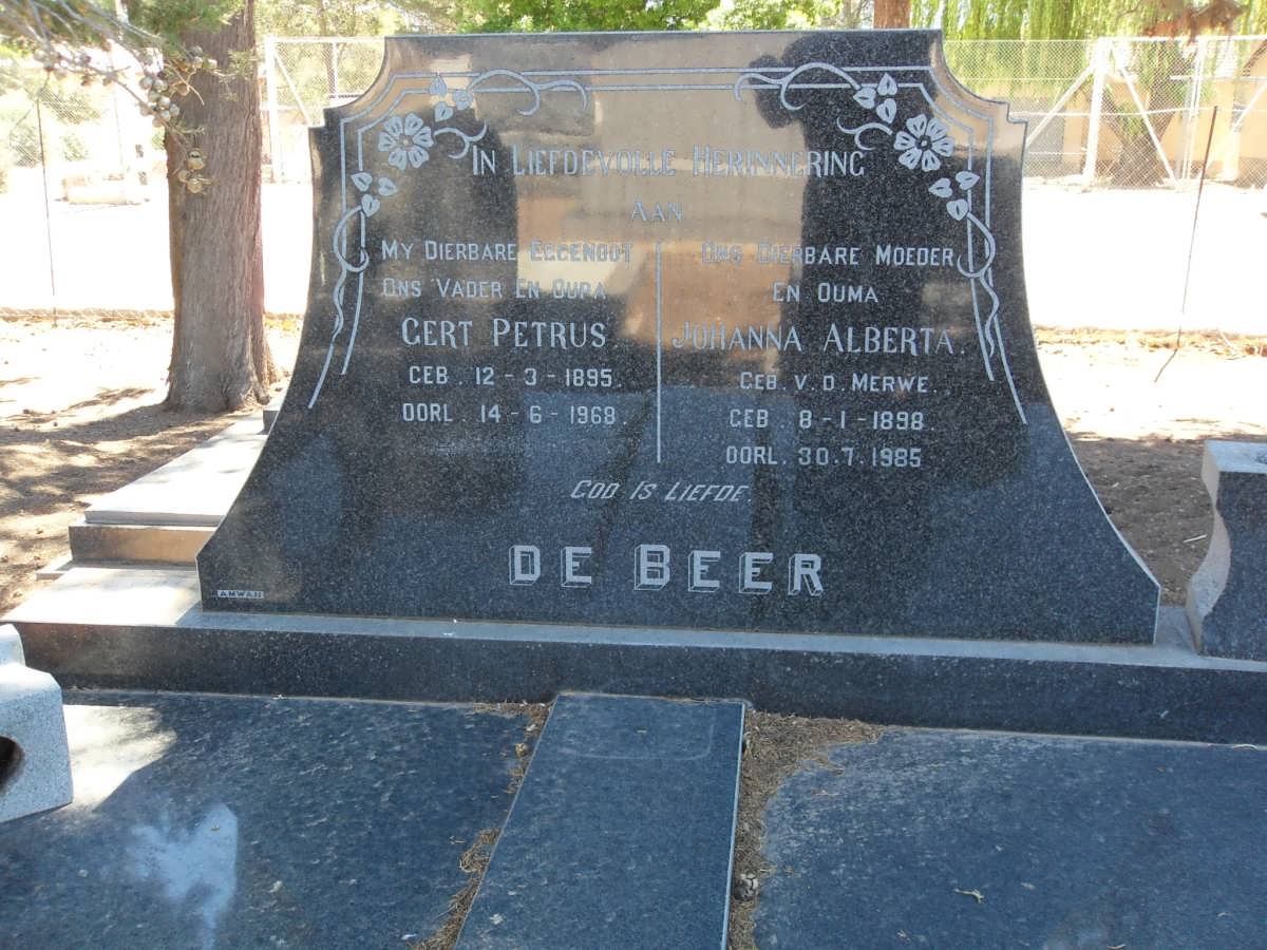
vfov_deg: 40.7
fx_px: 1281
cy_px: 475
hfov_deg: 52.6
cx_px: 634
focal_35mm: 35
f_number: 3.5
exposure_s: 1/45
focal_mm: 6.3
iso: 80
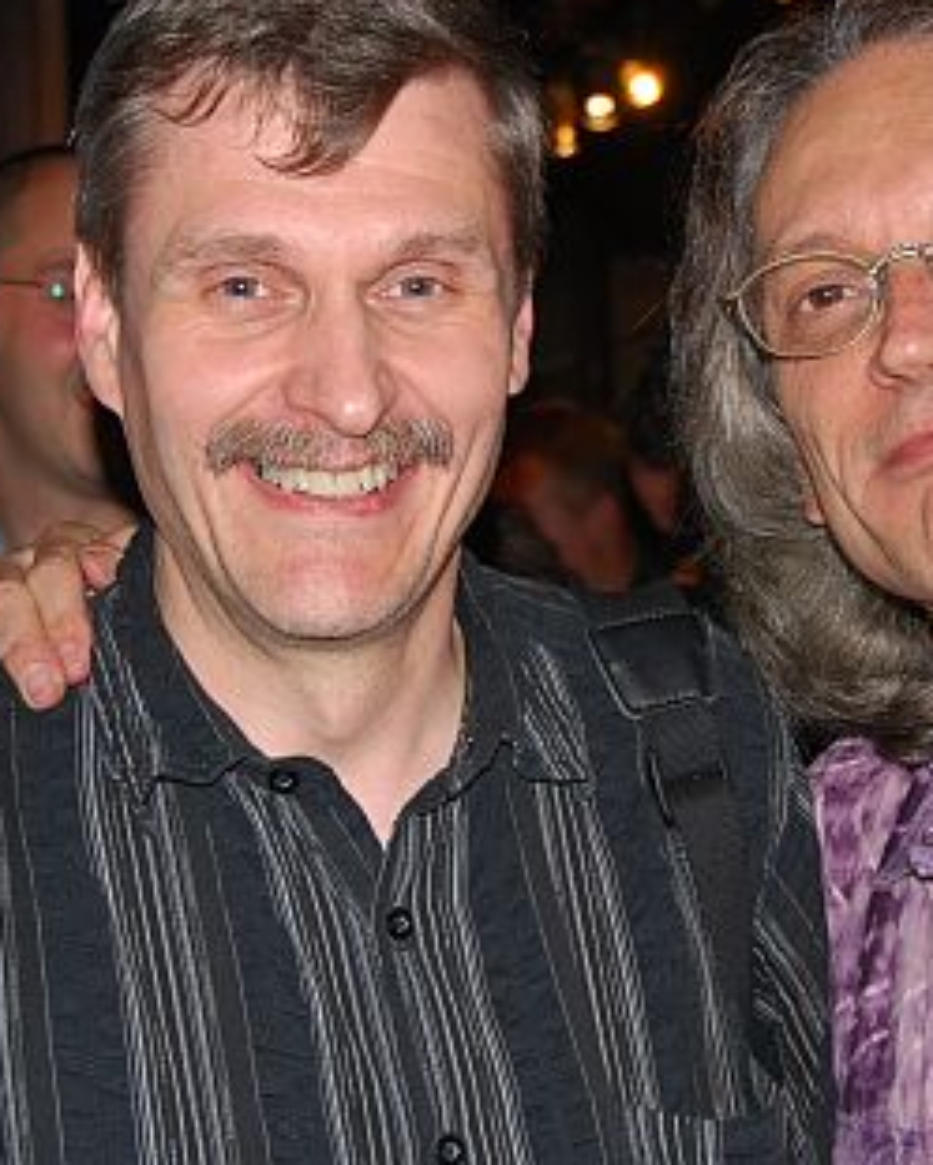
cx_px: 723
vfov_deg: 22.7
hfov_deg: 18.2
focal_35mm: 84
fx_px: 2897
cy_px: 682
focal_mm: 29
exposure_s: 1/60
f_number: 4.2
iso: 200
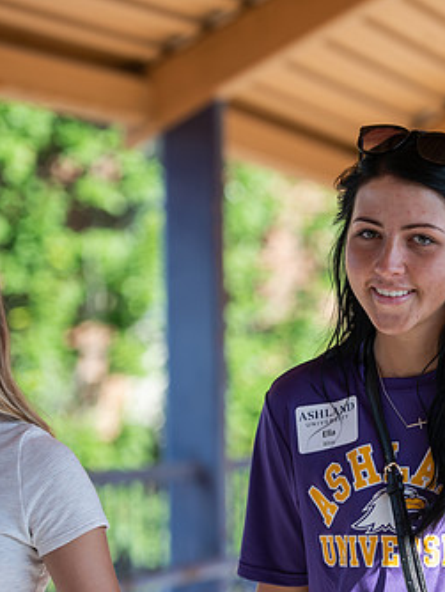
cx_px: 355
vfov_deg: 11.8
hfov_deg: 8.9
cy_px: 313
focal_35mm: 167
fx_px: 2859
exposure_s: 1/250
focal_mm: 100
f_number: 3.2
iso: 100
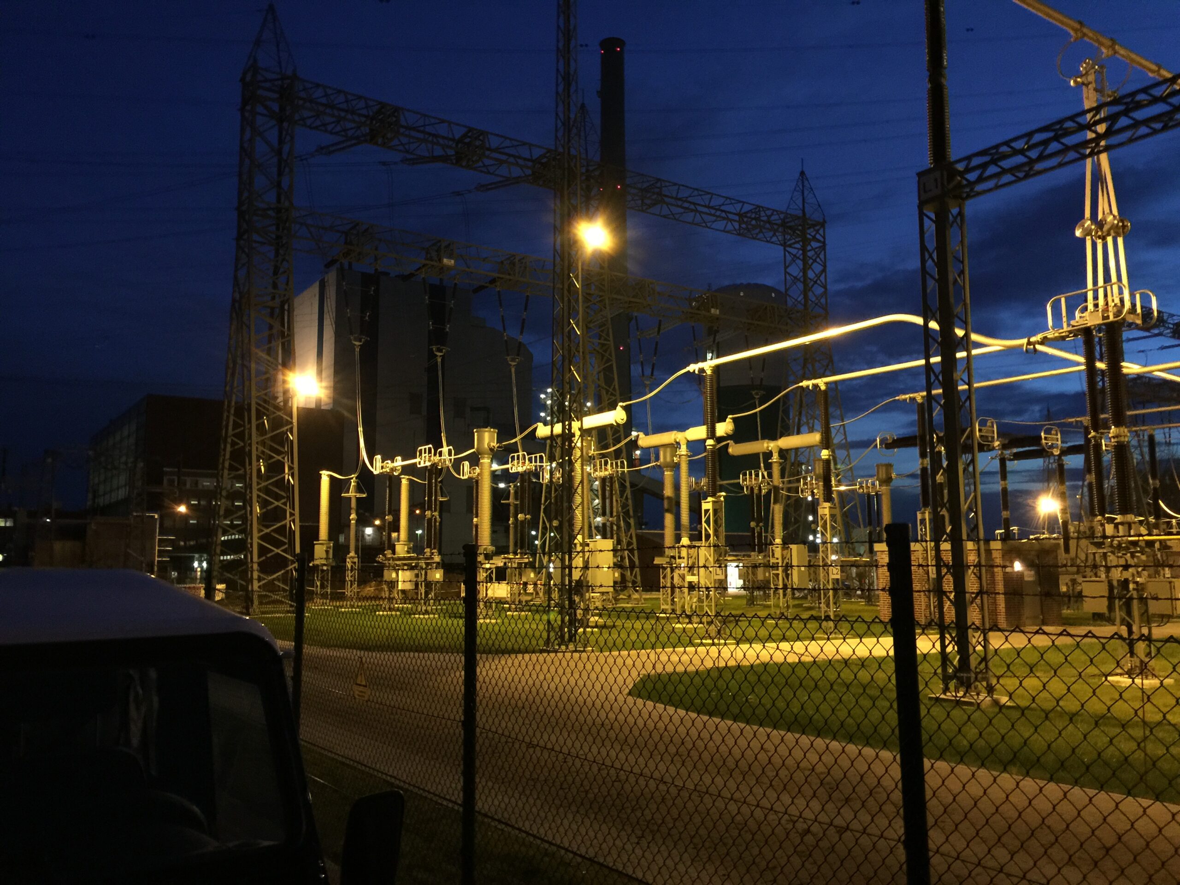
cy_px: 442
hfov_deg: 61.7
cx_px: 590
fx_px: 989
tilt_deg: +7.0
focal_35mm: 29
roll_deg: -0.2
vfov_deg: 48.2
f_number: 2.2
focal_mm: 4.15
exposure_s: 1/4
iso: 100
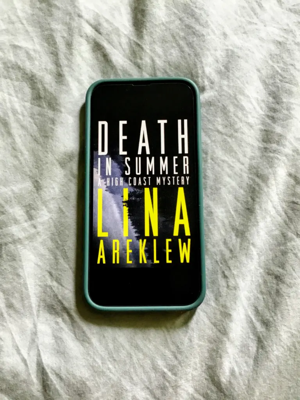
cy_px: 200
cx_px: 150
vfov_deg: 58.4
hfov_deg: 45.4
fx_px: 358
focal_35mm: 31
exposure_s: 1/30
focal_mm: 3.3
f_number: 2.4
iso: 160
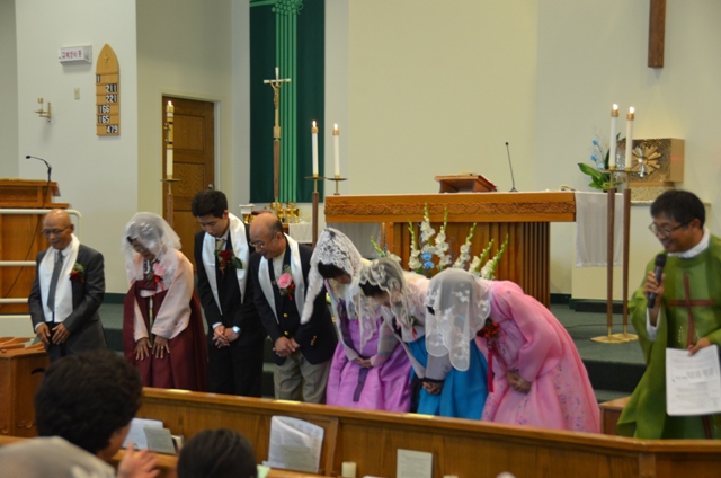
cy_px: 239
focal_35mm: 63
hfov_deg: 32.0
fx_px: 1259
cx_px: 360
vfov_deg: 21.5
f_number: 4.5
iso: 900
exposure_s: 1/30
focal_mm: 42
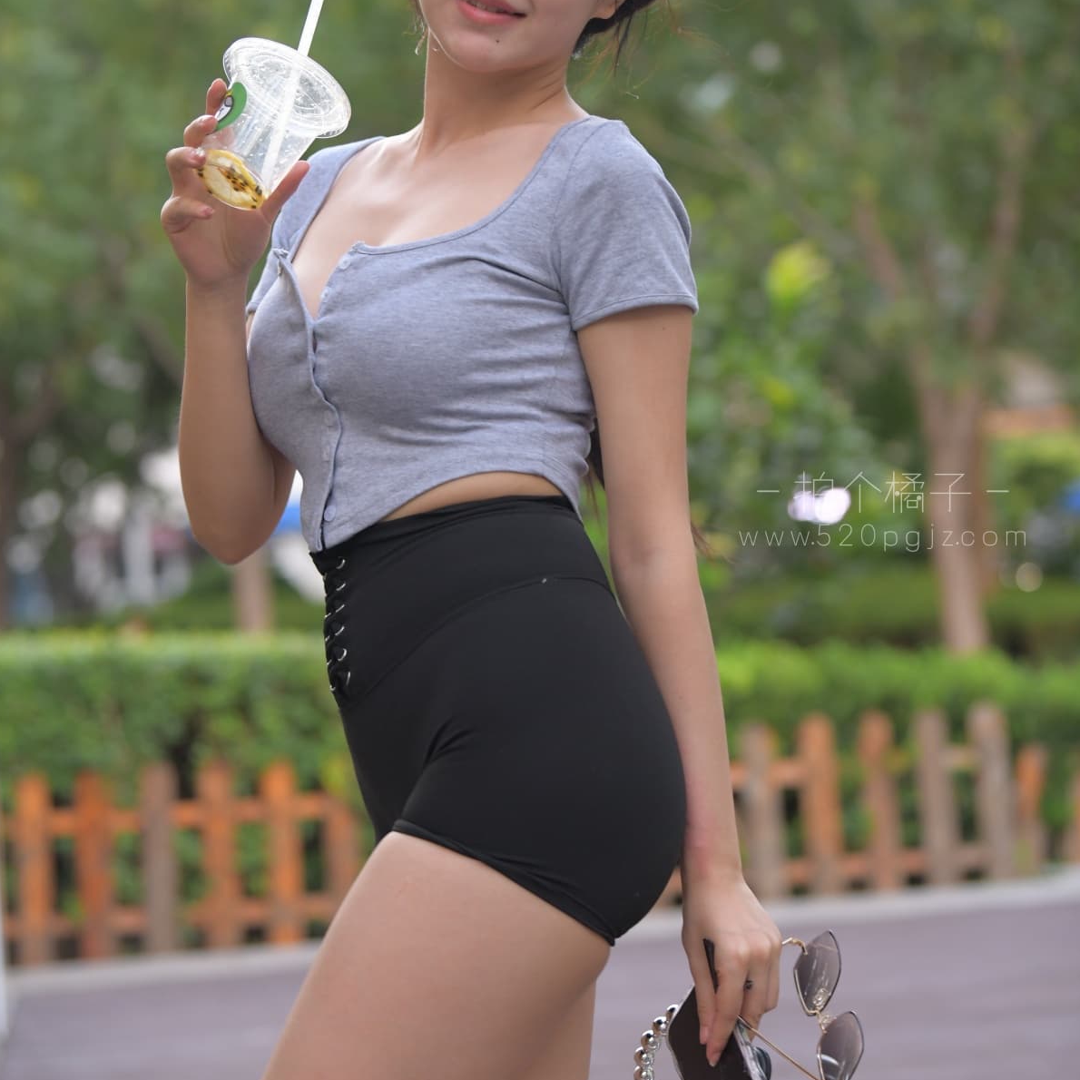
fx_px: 3177
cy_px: 466
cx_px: 539
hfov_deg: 19.3
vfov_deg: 19.3
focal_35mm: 90
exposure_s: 1/200
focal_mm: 70
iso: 1250
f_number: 3.2
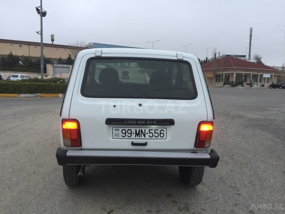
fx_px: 239
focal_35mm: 29
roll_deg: +0.2
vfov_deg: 48.2
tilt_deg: -6.9
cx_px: 142
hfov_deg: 61.7
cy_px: 107
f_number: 2.2
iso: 40
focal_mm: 4.15
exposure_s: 1/50
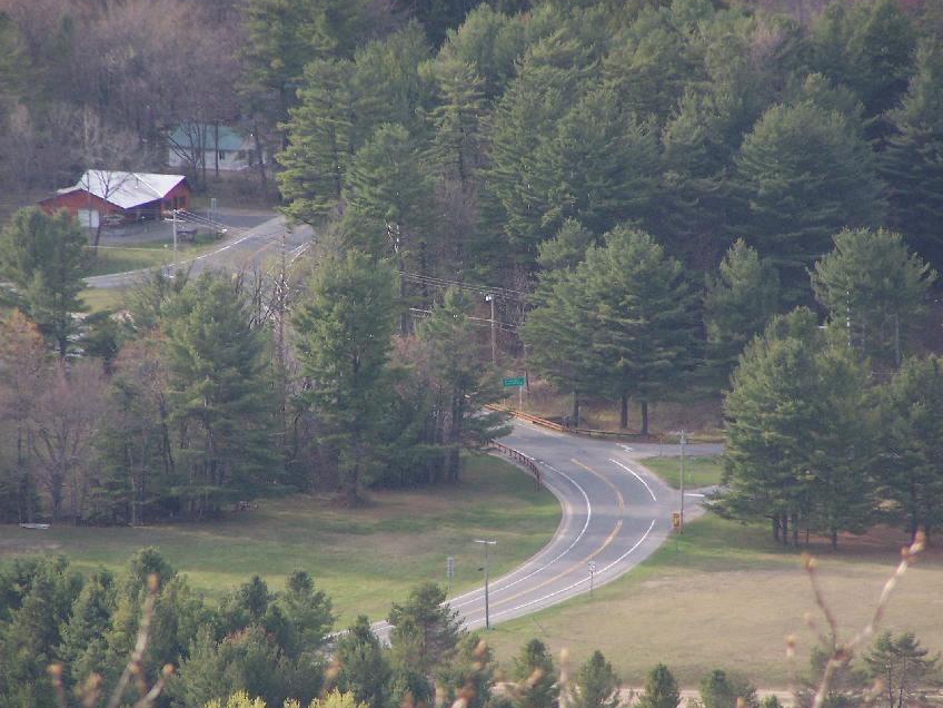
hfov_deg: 4.3
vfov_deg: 3.2
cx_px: 516
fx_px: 12504
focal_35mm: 459
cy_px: 376
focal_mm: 63
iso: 140
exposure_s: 1/400
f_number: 3.7
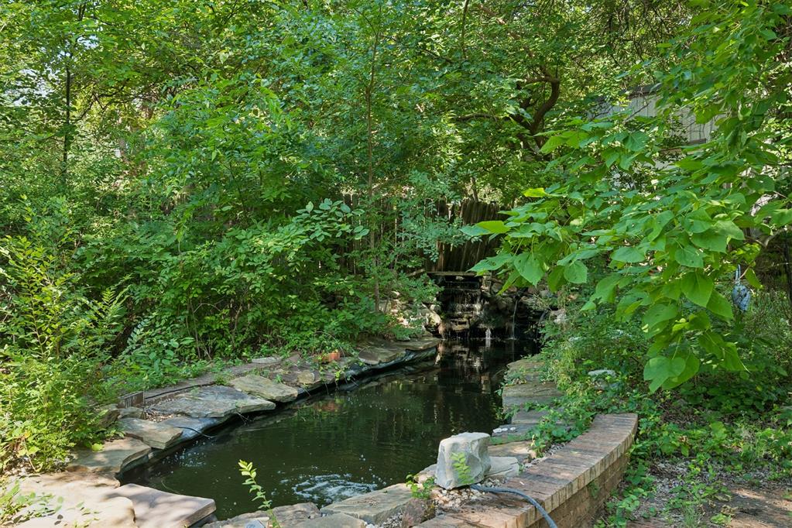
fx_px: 770
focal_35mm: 35
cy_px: 264
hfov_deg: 54.4
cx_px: 396
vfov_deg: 37.9
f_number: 8
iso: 200
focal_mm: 35
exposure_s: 1/30
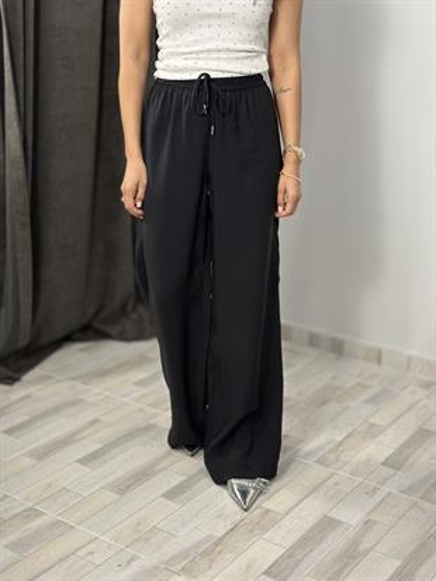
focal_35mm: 48
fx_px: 806
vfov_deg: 39.6
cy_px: 290
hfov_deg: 30.3
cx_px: 218
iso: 250
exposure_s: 1/100
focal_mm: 6.86
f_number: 1.78
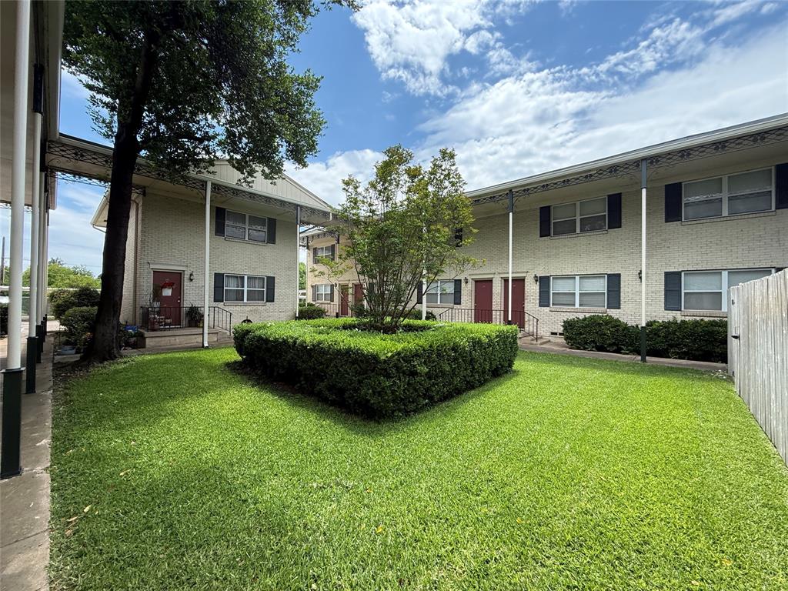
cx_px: 394
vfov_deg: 85.7
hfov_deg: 102.1
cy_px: 296
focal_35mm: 14
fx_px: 319
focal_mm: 2.22
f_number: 2.2
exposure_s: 1/717
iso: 64
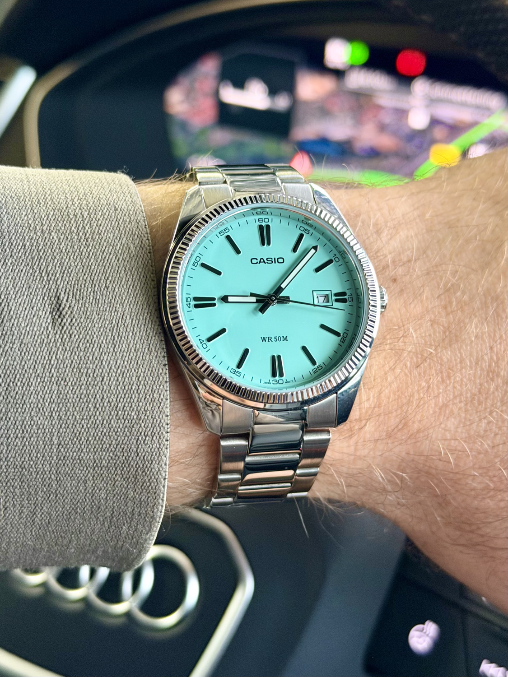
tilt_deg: -32.4
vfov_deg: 39.7
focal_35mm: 48
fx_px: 939
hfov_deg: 30.3
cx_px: 254
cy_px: 338
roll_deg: -1.3
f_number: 1.78
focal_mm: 6.76
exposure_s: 1/40
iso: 500
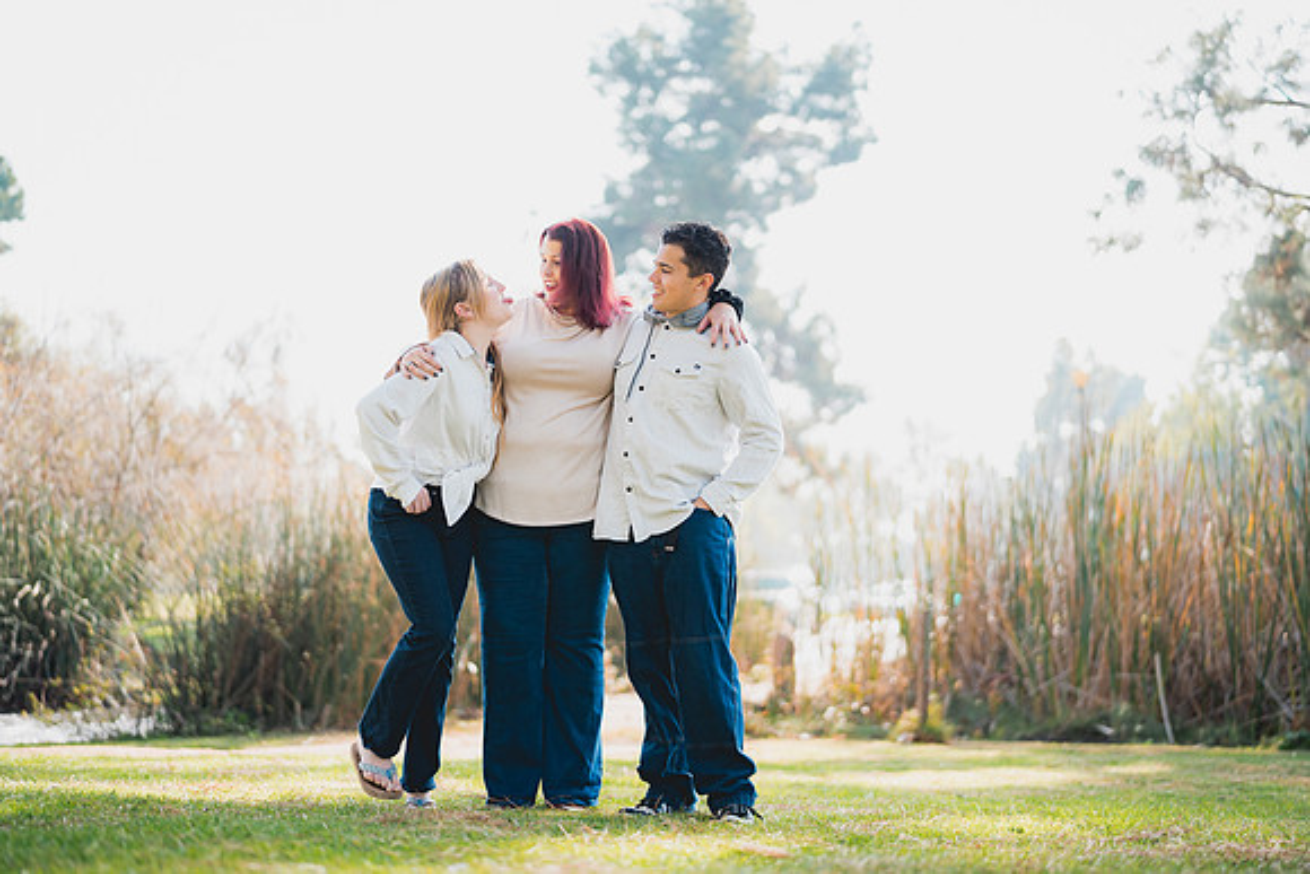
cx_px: 655
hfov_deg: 39.6
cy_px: 437
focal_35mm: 50
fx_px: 1820
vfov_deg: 27.0
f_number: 1.4
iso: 250
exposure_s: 1/1600
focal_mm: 50
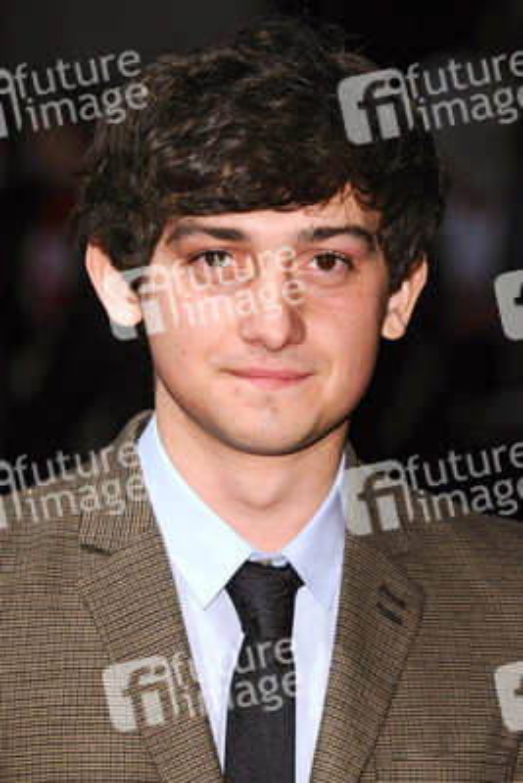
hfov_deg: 7.6
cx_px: 262
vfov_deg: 11.4
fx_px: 3919
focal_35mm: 180
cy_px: 392
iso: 320
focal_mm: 120
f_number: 4.5
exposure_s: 1/200
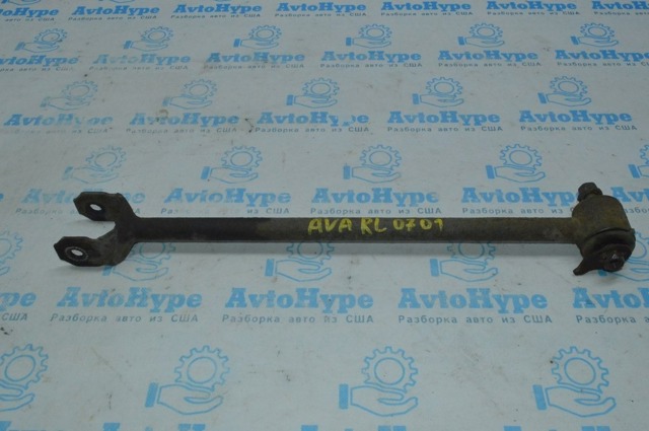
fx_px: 594
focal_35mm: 33
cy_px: 216
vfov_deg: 39.9
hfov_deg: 57.3
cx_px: 324
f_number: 16
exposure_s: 1/200
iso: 3600
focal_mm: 22
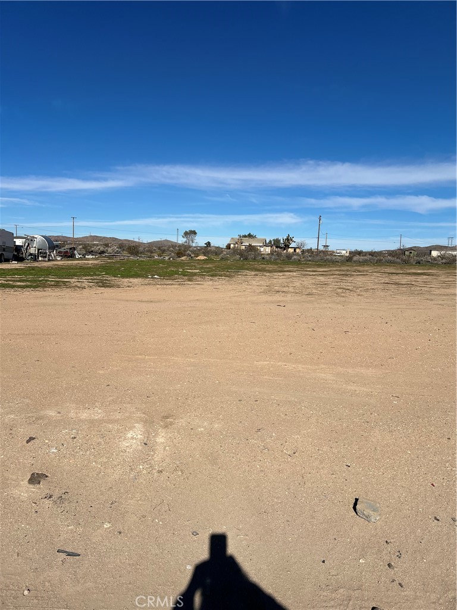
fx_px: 458
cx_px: 228
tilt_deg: -3.8
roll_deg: -2.6
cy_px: 305
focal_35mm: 26
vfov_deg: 67.3
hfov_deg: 53.1
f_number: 1.5
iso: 50
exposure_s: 1/10309
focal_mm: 5.7
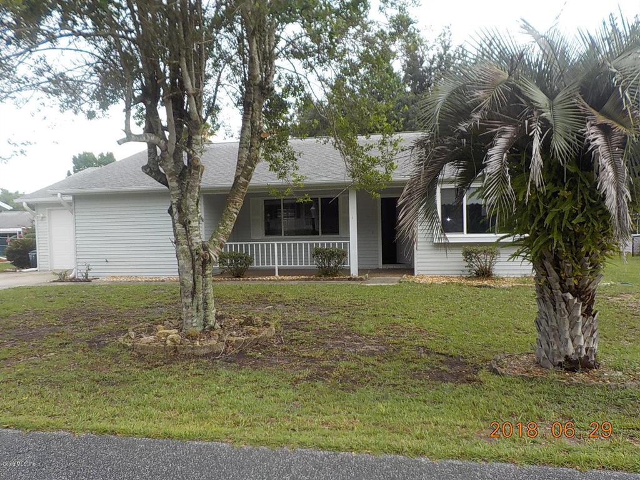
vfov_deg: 46.8
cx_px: 320
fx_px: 555
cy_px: 240
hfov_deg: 60.0
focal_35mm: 30
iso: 125
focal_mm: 4.1
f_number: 3.3
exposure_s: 1/200
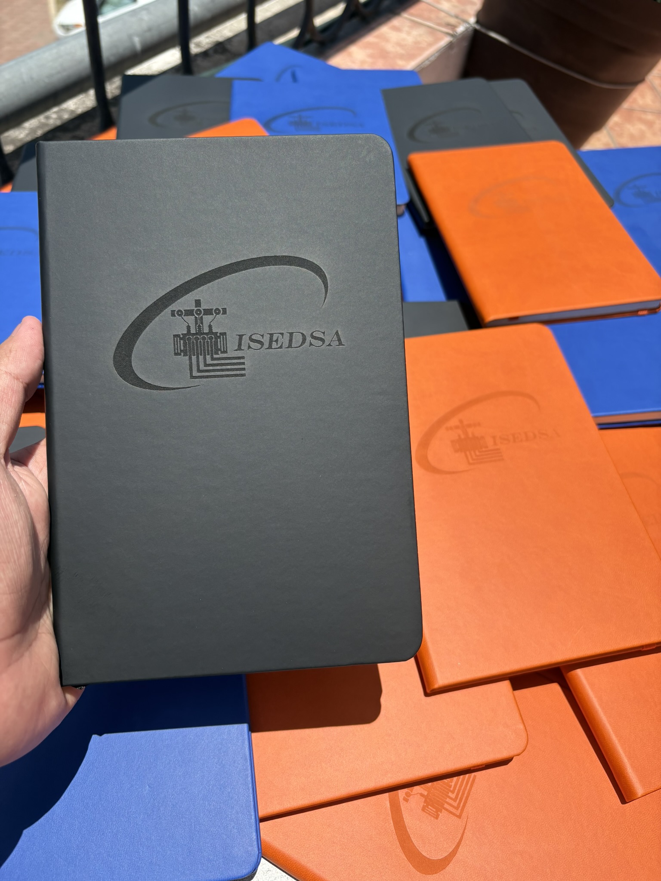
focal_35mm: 26
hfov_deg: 53.1
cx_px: 330
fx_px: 662
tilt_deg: -51.2
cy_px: 440
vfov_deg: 67.3
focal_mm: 5.96
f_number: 1.6
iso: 50
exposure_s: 1/4329
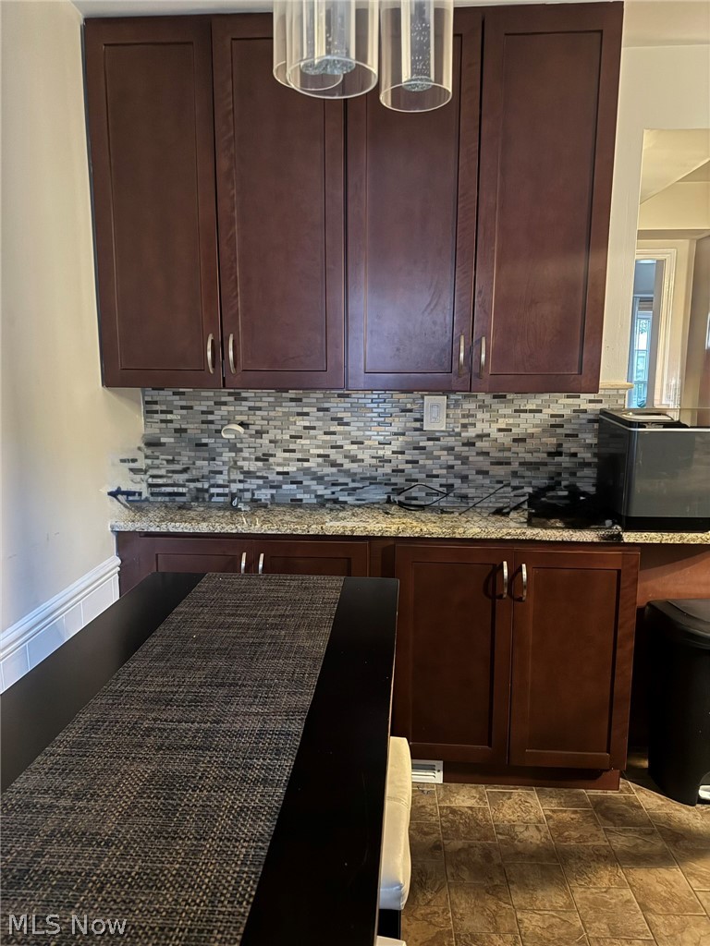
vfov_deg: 71.6
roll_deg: +0.7
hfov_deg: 56.8
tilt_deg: -8.8
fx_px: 656
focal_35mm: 24
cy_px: 473
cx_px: 355
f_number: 1.78
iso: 1600
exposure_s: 1/20
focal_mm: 6.76
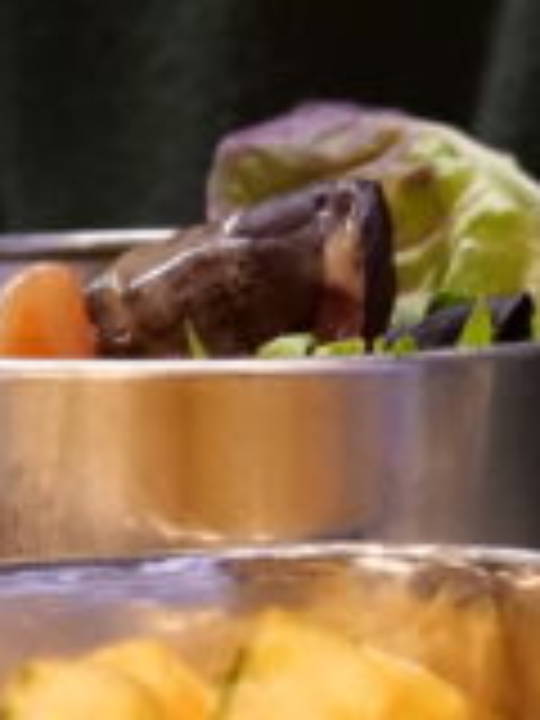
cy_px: 0
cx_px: 346
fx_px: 6115
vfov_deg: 6.7
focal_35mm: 294
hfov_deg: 5.1
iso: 1000
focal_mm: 23
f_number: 3.4
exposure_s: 1/125
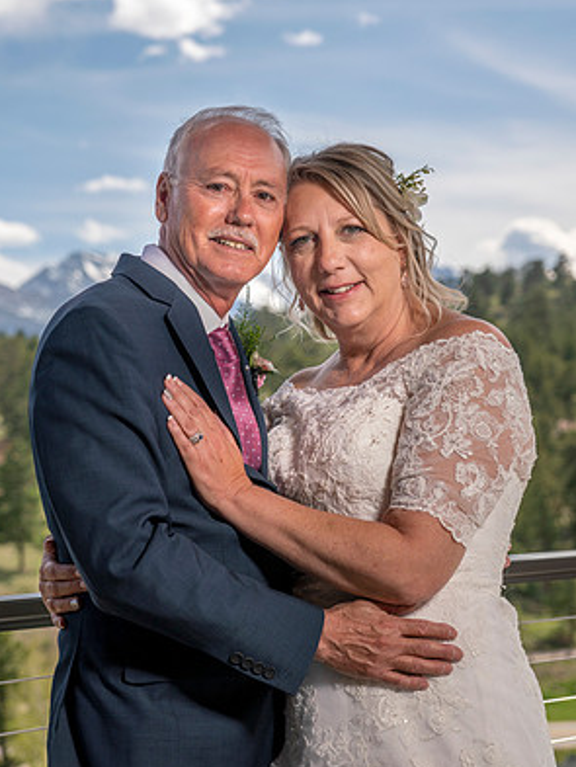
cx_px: 285
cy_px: 420
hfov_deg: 19.1
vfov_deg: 25.3
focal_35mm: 77
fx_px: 1707
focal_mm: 70
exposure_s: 1/640
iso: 100
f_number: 5
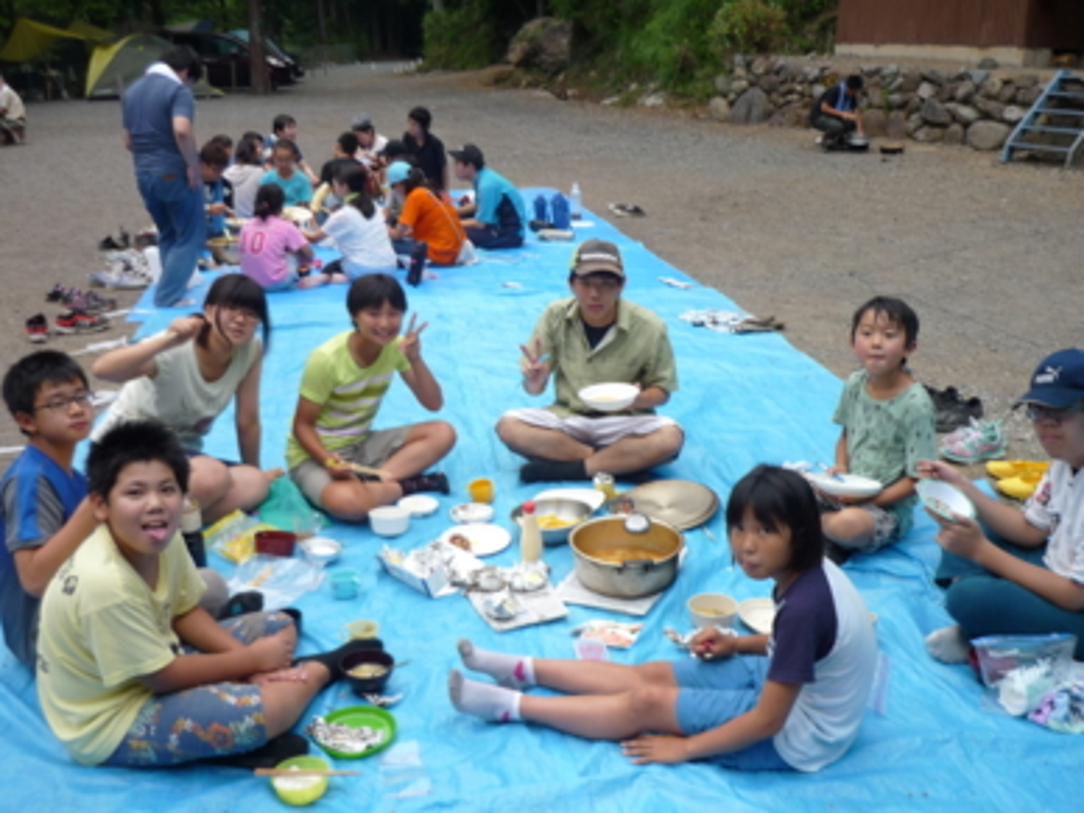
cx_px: 550
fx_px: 1065
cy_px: 397
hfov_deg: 54.0
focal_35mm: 34
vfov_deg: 41.8
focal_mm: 5.5
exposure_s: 1/50
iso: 100
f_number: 2.8
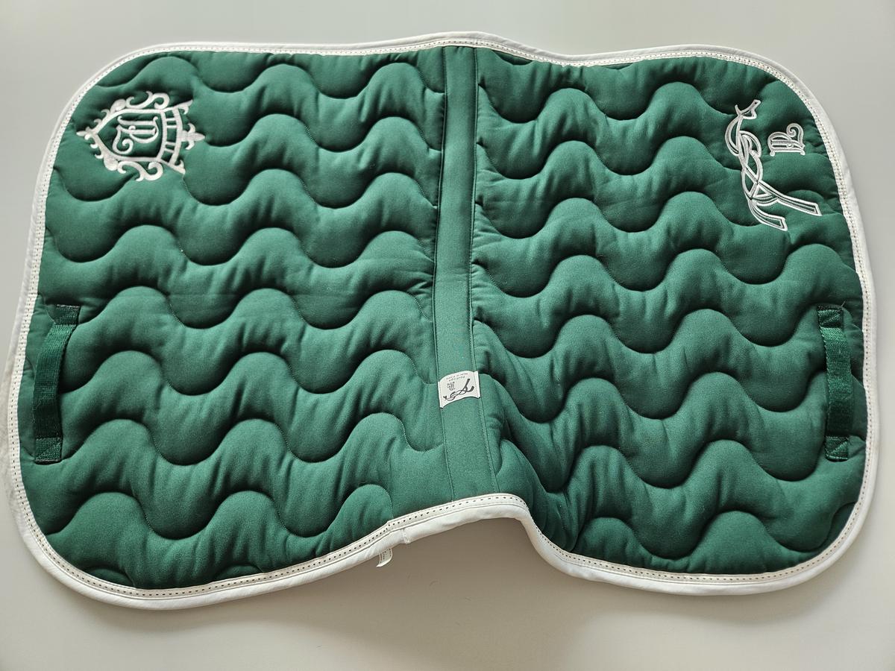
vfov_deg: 58.9
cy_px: 336
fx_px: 595
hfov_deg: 73.9
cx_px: 448
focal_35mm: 23
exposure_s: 1/180
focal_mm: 5.4
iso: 125
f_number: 1.8
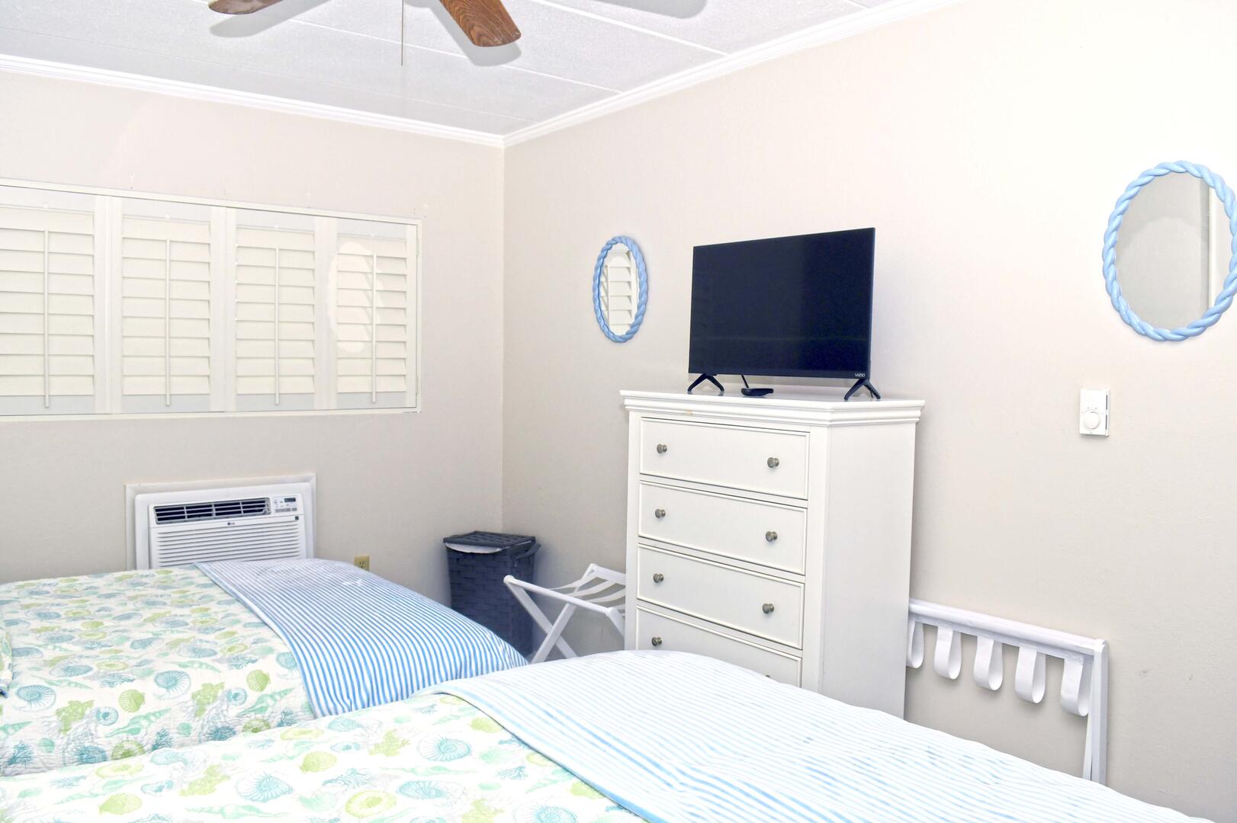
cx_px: 618
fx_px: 927
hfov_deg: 67.4
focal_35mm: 27
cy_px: 412
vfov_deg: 47.9
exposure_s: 1/500
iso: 500
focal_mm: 18
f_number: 5.6
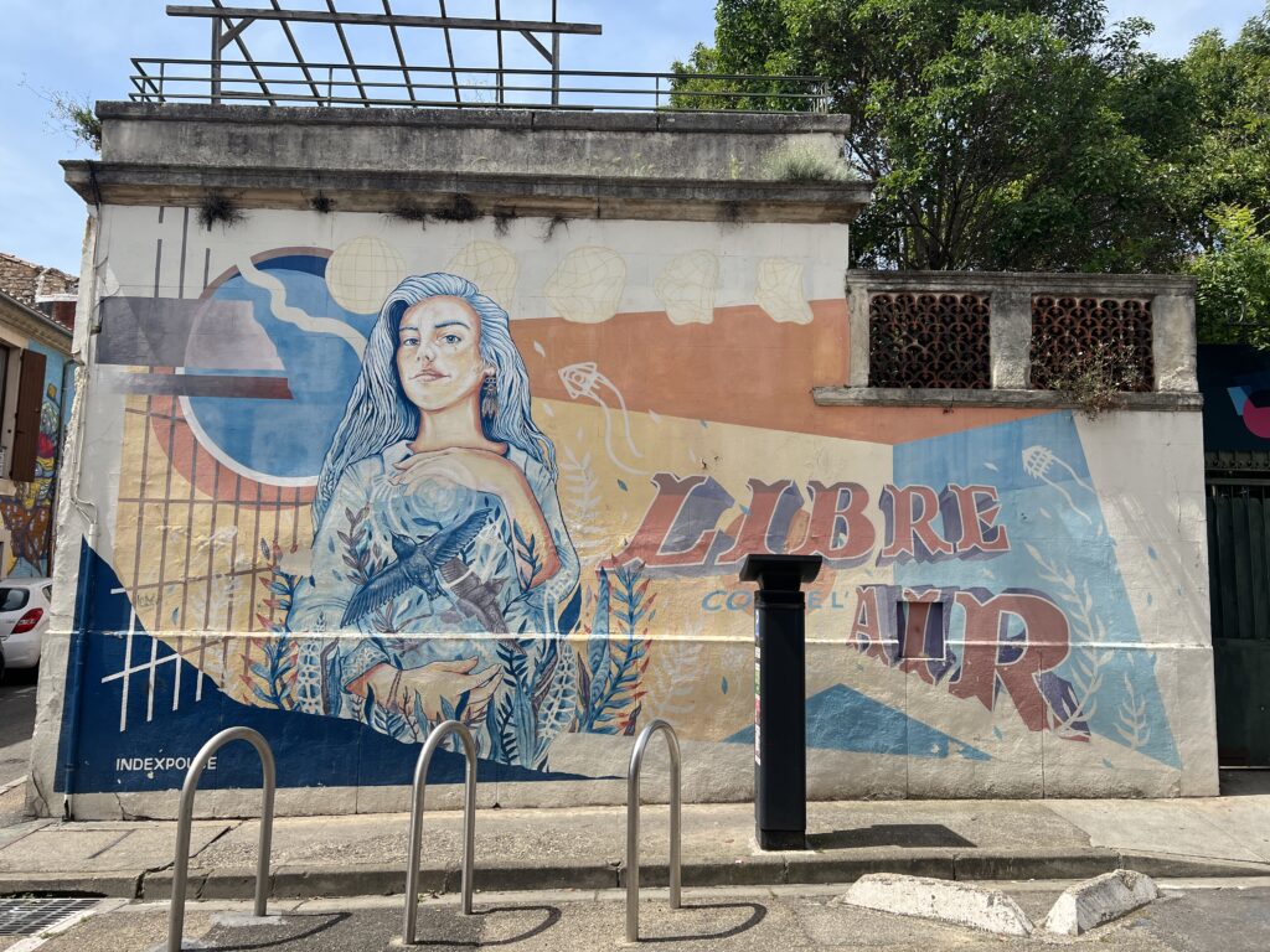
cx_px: 635
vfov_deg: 53.1
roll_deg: -1.2
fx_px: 954
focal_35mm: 26
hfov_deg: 67.3
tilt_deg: +7.4
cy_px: 476
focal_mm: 5.7
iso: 50
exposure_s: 1/4115
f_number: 1.5
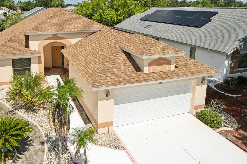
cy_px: 74
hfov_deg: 71.4
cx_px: 114
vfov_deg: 51.1
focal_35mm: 25
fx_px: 171
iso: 140
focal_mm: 8.4
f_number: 2.8
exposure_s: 1/6400
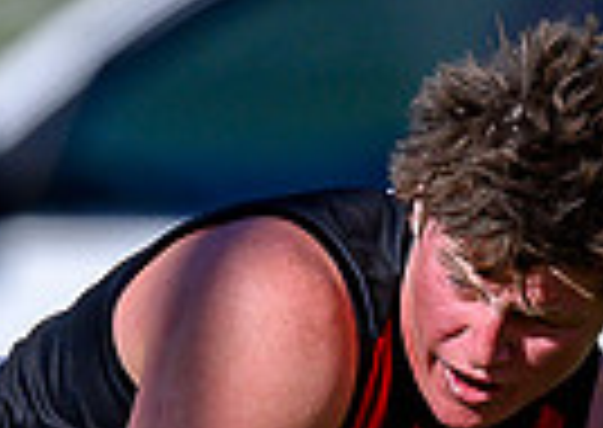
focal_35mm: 3912
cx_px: 282
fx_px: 66827
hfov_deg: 0.5
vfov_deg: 0.4
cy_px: 620
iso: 220
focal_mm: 500
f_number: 4
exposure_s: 1/3200
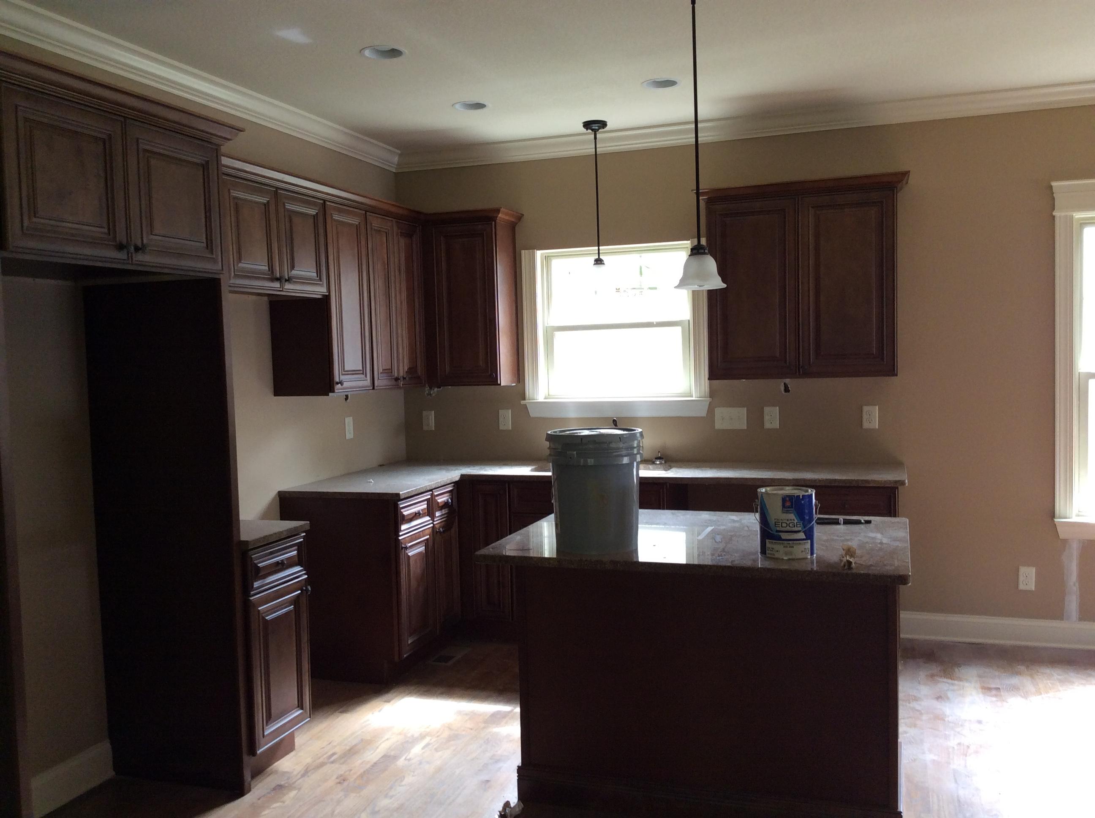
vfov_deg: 44.1
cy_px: 409
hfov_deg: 56.9
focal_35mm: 32
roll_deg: +0.2
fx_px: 1011
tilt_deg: -2.6
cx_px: 548
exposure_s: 1/24
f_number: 2.4
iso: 64
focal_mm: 3.3
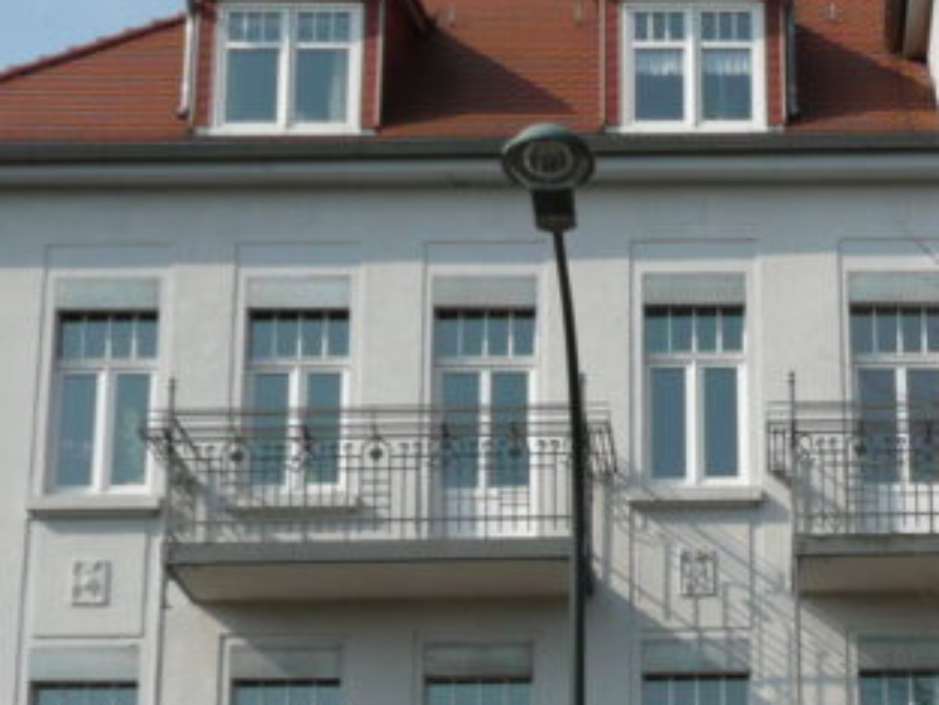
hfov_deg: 20.8
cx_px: 891
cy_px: 557
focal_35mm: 92
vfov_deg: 16.0
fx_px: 2496
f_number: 3.3
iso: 100
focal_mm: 4.6
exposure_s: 1/1000
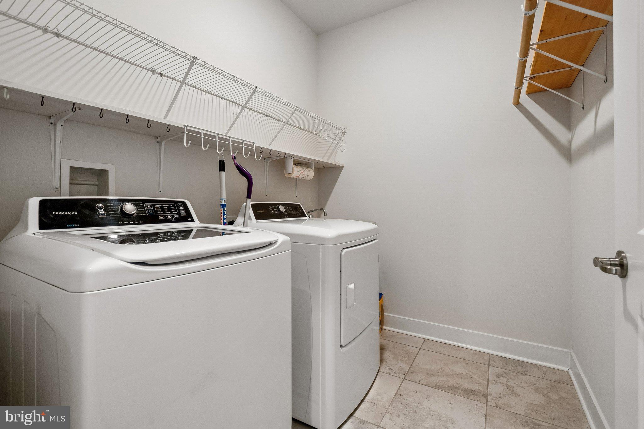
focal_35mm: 15
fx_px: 268
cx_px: 322
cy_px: 214
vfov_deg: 77.3
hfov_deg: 100.4
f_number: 5.6
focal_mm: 10
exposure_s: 1/40
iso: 400
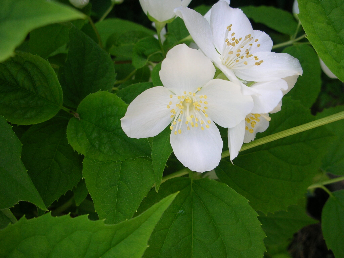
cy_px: 129
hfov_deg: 52.6
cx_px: 172
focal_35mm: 35
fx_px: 348
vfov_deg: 40.7
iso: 50
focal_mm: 5.8
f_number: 3
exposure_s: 1/179
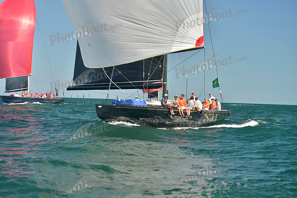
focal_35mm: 86
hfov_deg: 23.6
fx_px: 710
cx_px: 148
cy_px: 99
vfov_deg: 15.9
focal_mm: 86
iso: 400
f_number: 5
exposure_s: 1/1250
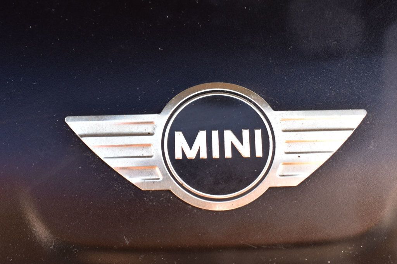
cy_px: 132
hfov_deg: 38.9
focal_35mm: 51
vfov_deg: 26.5
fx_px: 562
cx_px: 198
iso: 400
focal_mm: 34
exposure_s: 1/60
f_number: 8
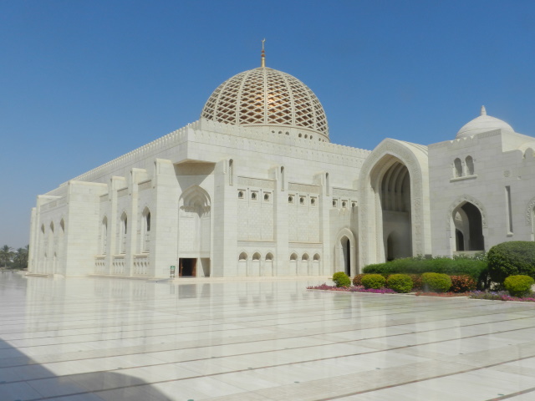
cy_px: 200
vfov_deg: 44.2
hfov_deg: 56.8
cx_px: 268
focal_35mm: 32
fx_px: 495
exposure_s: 1/800
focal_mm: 5.6
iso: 160
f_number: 6.3
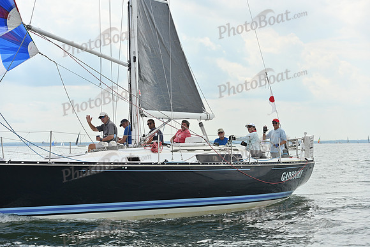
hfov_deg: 28.8
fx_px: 720
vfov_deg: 19.5
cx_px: 185
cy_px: 124
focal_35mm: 70
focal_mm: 70
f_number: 5
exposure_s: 1/3200
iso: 320
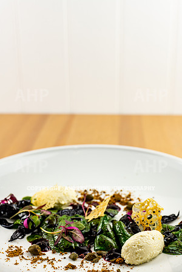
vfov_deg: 39.6
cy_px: 136
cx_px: 91
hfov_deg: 27.0
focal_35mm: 50
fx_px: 379
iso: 64
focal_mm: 50
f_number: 8
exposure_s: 1/20
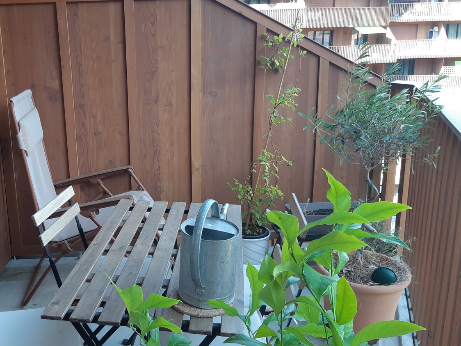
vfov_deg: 38.7
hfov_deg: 49.0
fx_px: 493
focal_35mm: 37
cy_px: 167
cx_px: 141
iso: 40
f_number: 1.7
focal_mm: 3.93
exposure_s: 1/120
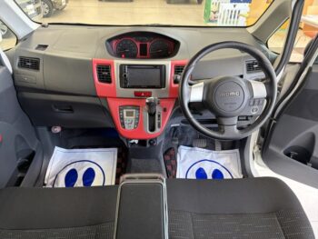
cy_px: 120
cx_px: 159
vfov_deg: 53.1
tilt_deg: -33.2
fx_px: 239
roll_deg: -0.9
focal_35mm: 26
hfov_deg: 67.3
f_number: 1.6
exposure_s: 1/60
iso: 200
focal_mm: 5.96
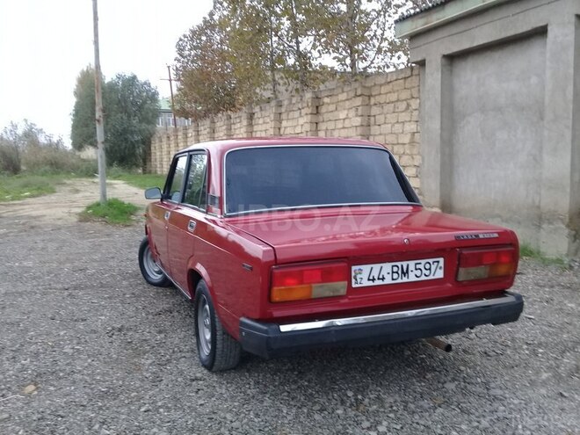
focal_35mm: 31
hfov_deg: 58.4
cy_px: 218
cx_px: 290
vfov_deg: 45.4
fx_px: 519
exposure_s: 1/33
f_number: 2.2
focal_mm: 3.3
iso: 80
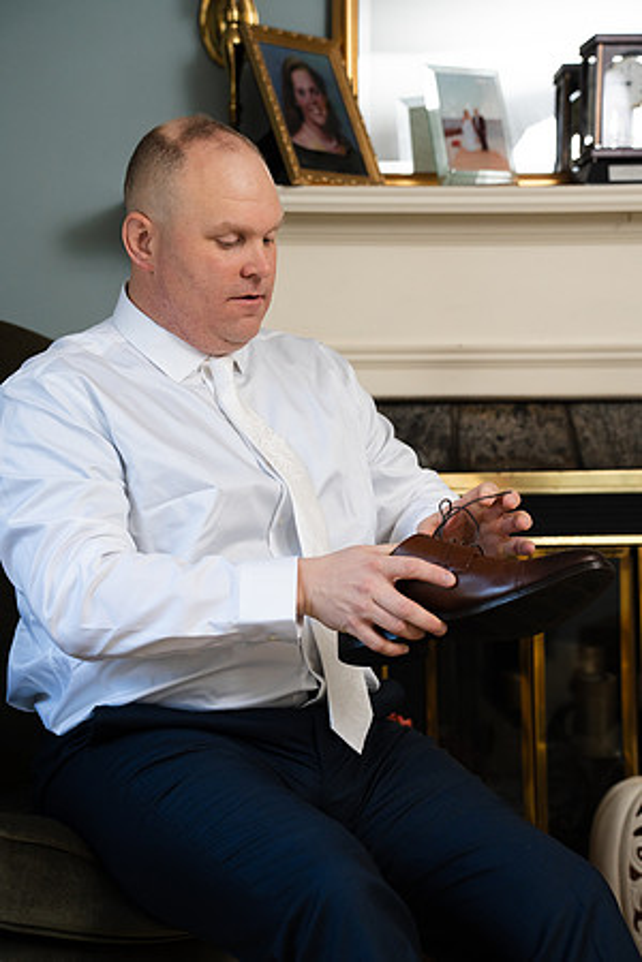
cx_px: 321
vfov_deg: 29.7
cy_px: 481
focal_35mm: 68
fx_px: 1819
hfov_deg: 20.0
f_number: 4
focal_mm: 68
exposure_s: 1/200
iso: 1000
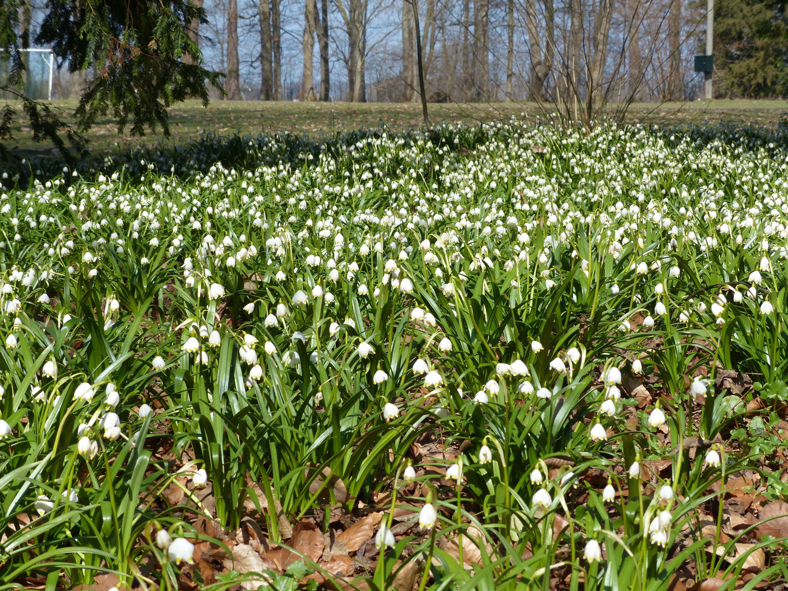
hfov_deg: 22.8
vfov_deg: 17.2
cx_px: 394
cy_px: 296
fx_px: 1958
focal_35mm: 86
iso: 100
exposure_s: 1/640
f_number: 4
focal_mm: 15.5
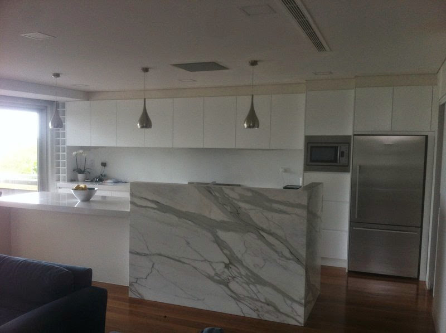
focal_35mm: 35
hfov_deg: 52.7
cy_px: 166
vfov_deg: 40.6
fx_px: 450
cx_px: 223
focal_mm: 3.85
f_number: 2.8
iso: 125
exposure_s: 1/120
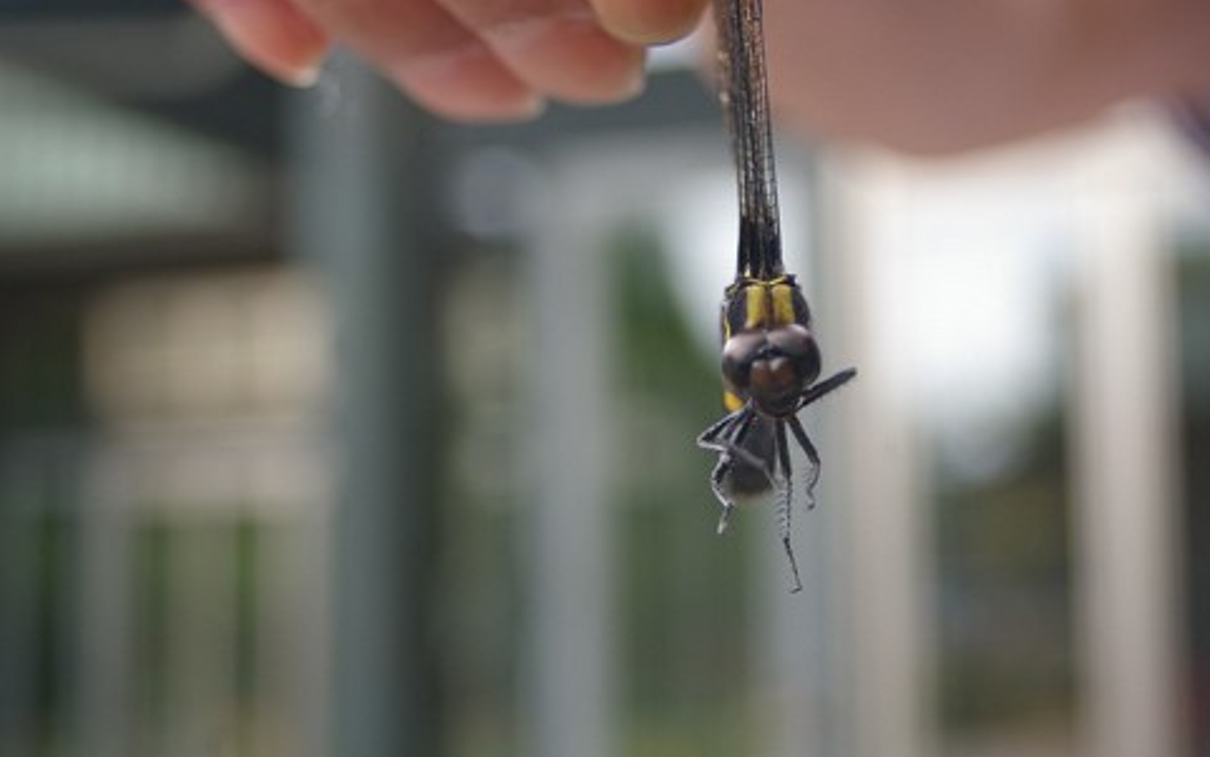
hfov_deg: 26.8
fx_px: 2540
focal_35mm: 77
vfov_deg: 17.0
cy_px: 396
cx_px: 608
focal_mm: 50
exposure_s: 1/60
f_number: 5.6
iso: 200
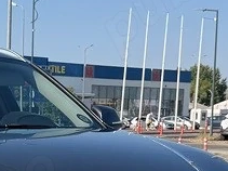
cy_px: 249
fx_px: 750
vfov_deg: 12.4
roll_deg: -1.2
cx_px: 11
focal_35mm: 114
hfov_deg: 17.0
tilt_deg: -9.7
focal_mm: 6.76
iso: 80
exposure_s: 1/3584
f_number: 1.78
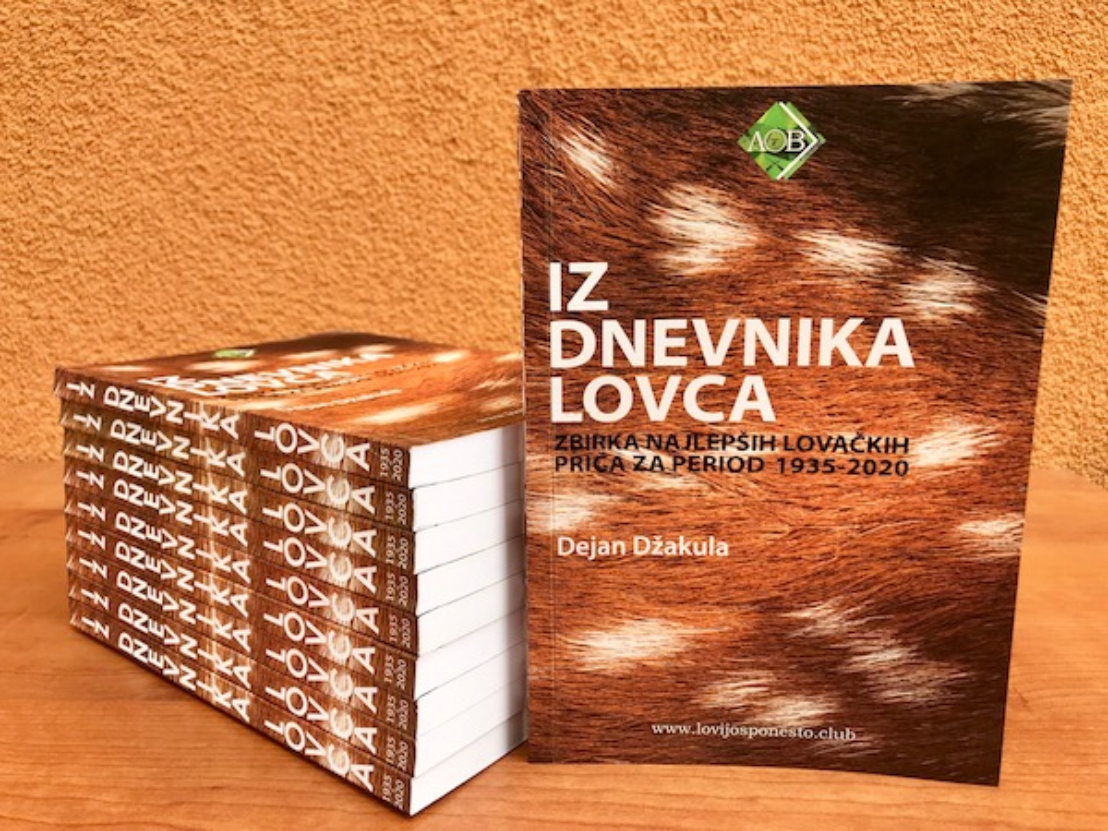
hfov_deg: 63.4
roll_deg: -0.1
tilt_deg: -12.1
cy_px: 416
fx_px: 896
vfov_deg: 49.7
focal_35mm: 28
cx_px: 554
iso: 20
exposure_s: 1/108
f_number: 1.8
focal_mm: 3.99
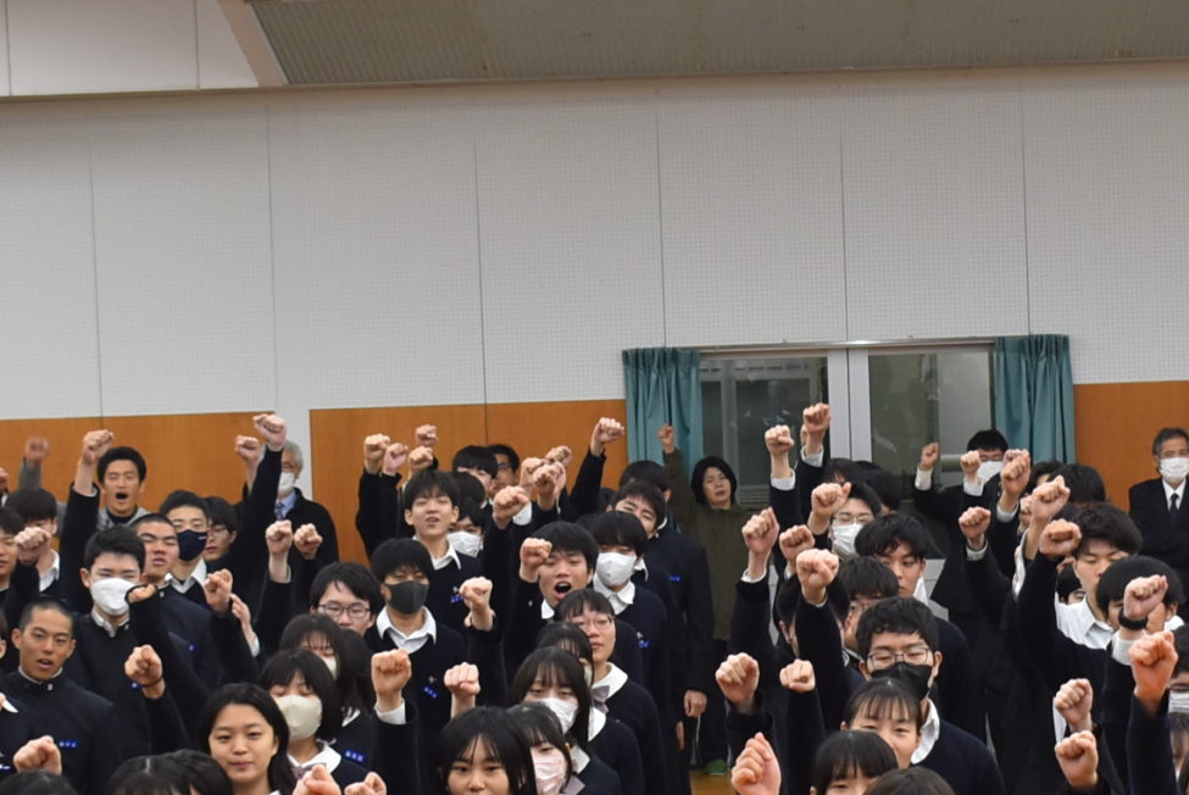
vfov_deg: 10.9
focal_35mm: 126
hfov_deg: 16.2
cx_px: 839
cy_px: 542
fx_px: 4165
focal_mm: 32
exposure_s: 1/60
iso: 720
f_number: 4.5
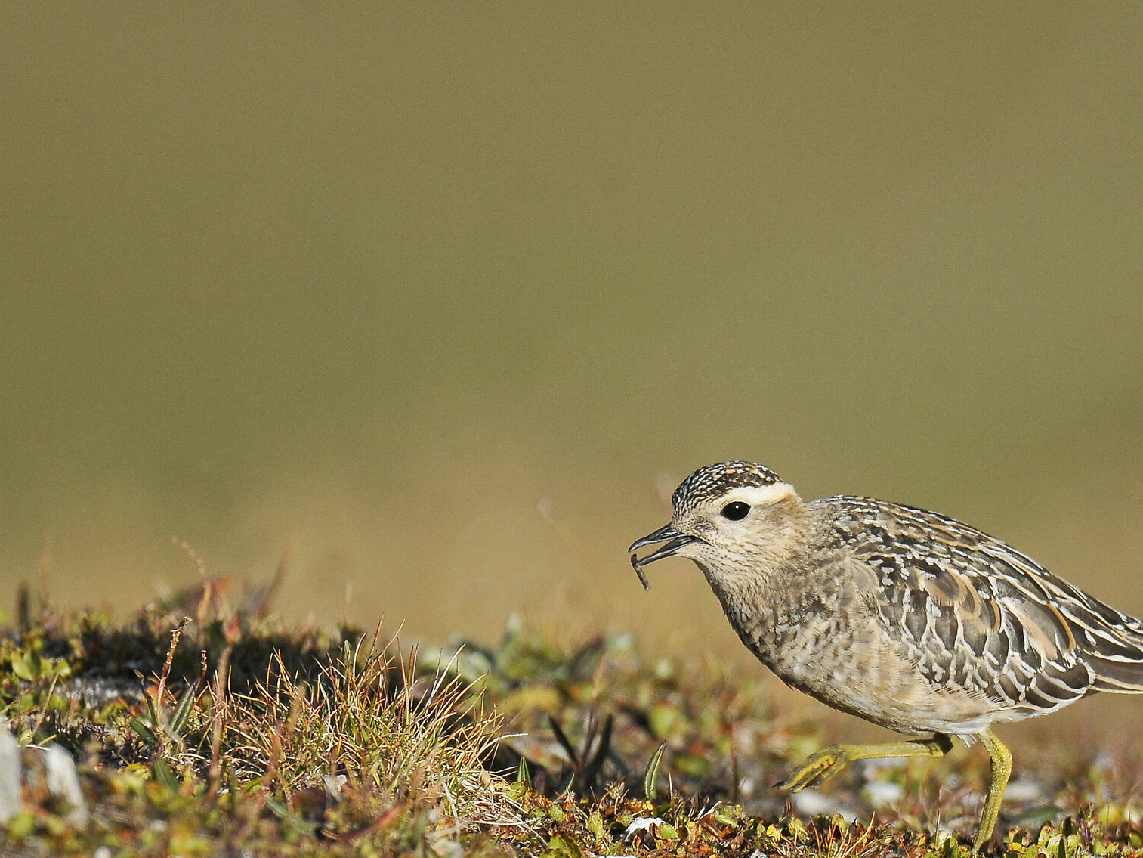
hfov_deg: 1.4
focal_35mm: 1371
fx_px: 45273
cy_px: 577
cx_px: 637
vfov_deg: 1.1
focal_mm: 600
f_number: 7.1
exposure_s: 1/2000
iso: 500
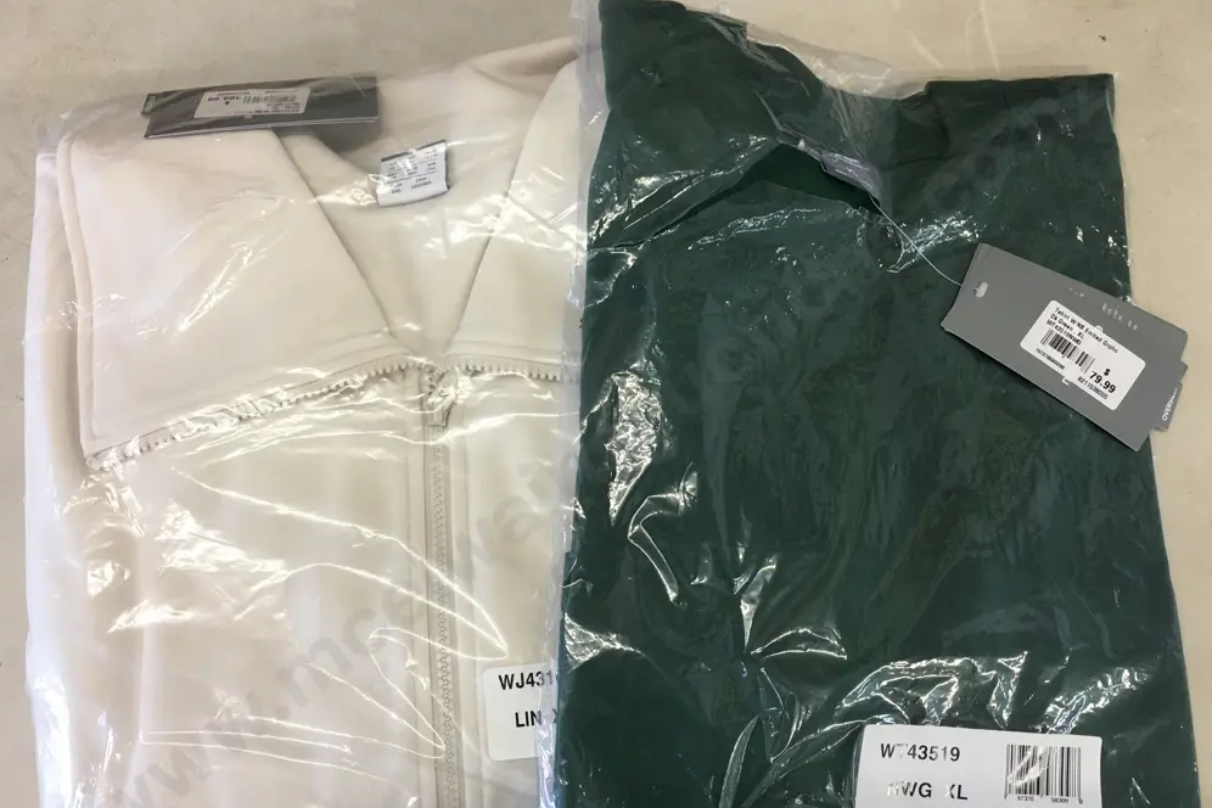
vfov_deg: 42.2
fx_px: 1044
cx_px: 599
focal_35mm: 31
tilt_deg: -73.1
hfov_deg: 60.3
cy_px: 456
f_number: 2.2
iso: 64
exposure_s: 1/33
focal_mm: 4.15
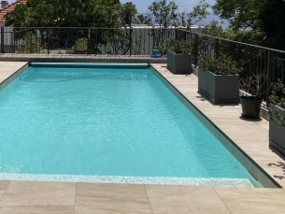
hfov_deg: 42.0
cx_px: 82
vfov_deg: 32.1
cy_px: 47
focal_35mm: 44
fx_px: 362
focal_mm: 3.99
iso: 20
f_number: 1.8
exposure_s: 1/4808
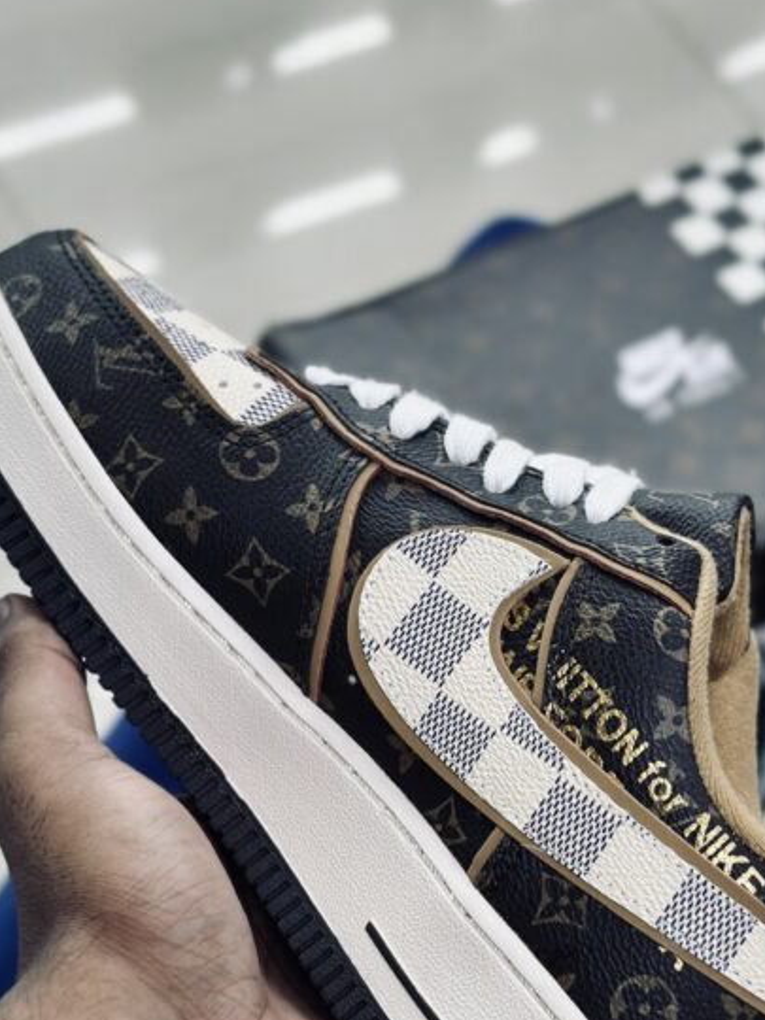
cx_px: 446
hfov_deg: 17.8
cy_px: 706
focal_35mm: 83
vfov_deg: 23.4
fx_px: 2446
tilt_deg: -53.9
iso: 64
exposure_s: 1/100
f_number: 1.78
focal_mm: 6.86
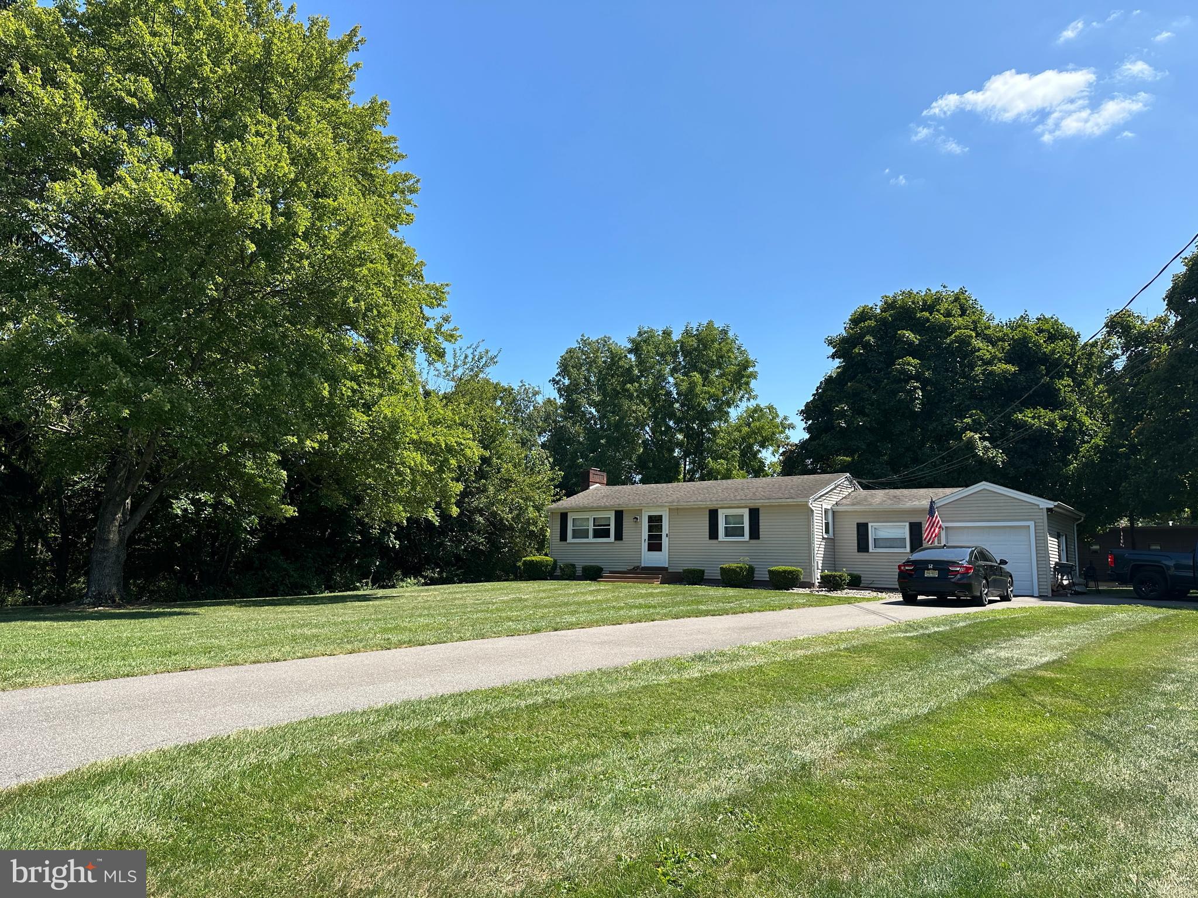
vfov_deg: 56.8
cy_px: 449
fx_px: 831
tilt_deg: +8.5
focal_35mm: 24
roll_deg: -1.2
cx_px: 599
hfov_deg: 71.6
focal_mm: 6.86
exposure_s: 1/3155
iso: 80
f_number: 1.78
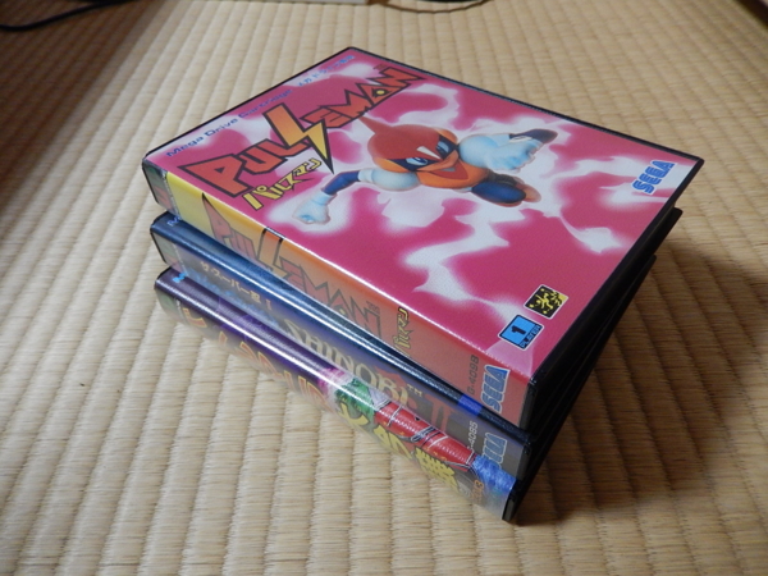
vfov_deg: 54.9
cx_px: 384
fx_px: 555
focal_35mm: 25
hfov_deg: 69.4
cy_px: 288
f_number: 3.4
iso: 400
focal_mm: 4.5
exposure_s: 1/13
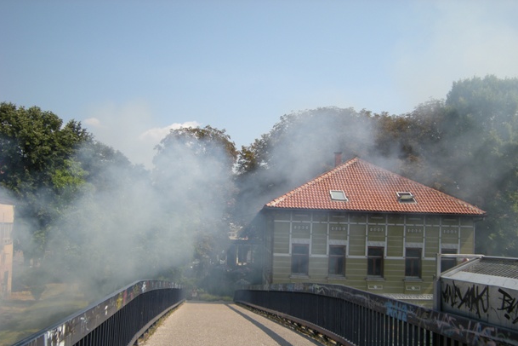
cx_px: 258
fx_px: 576
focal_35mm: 40
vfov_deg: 33.4
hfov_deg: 48.5
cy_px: 196
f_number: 6.4
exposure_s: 1/197
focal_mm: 6.3
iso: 64
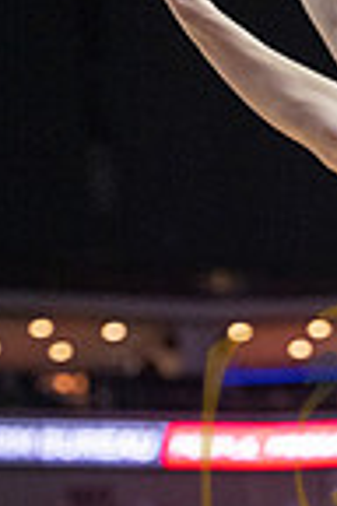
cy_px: 524
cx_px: 386
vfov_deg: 9.3
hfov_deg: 6.2
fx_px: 3075
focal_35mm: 219
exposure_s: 1/1250
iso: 2500
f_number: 2.8
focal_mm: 70
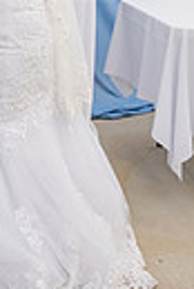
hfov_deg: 13.5
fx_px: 782
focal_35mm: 97
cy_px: -51
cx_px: -76
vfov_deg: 19.8
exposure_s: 1/125
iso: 200
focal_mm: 28
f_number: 6.3
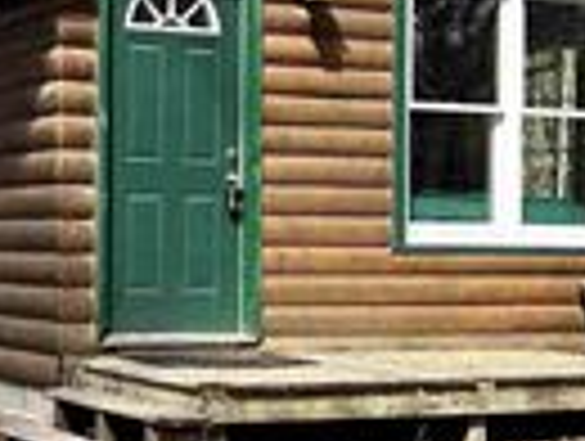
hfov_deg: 20.6
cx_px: 0
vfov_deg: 16.1
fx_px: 1558
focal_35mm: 92
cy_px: 191
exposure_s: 1/663
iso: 80
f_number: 1.78
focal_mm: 6.86
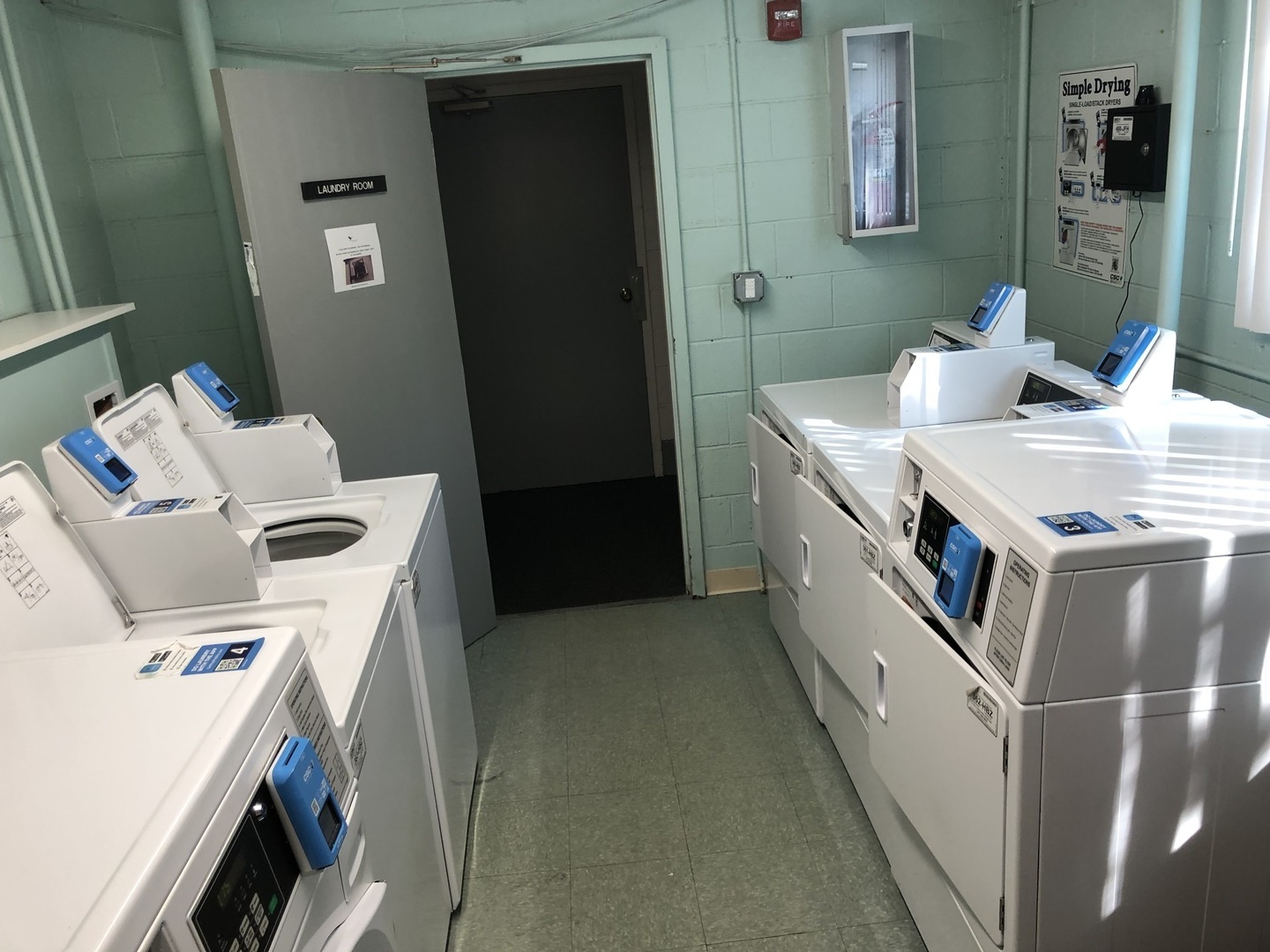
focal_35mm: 28
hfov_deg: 63.4
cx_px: 635
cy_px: 476
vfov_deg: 49.7
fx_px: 1027
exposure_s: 1/40
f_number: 1.8
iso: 25
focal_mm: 4
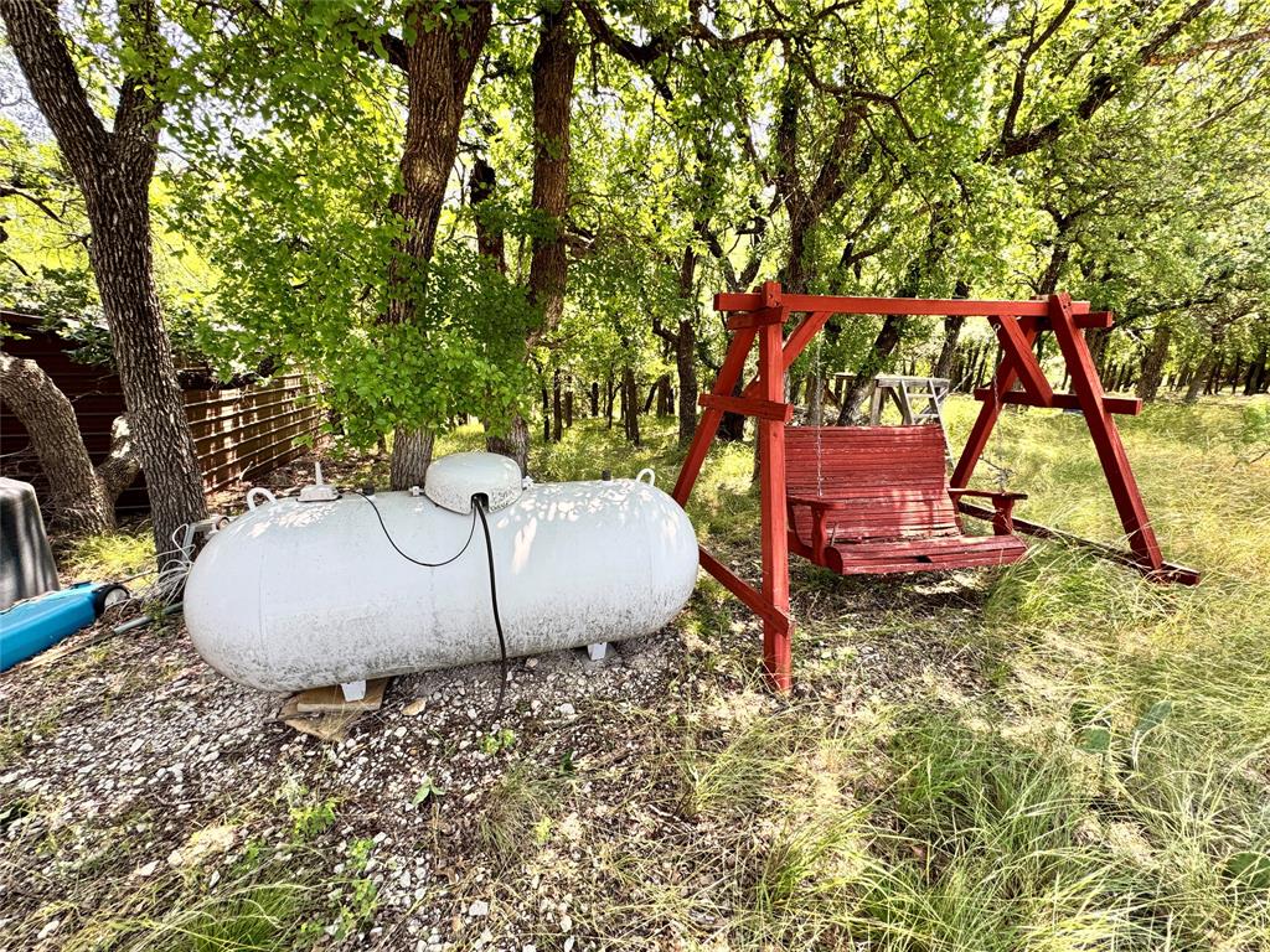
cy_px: 476
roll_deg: -1.2
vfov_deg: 85.7
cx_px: 635
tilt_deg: -18.9
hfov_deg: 102.1
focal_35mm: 14
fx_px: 514
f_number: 2.2
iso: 40
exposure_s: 1/207
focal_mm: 2.22
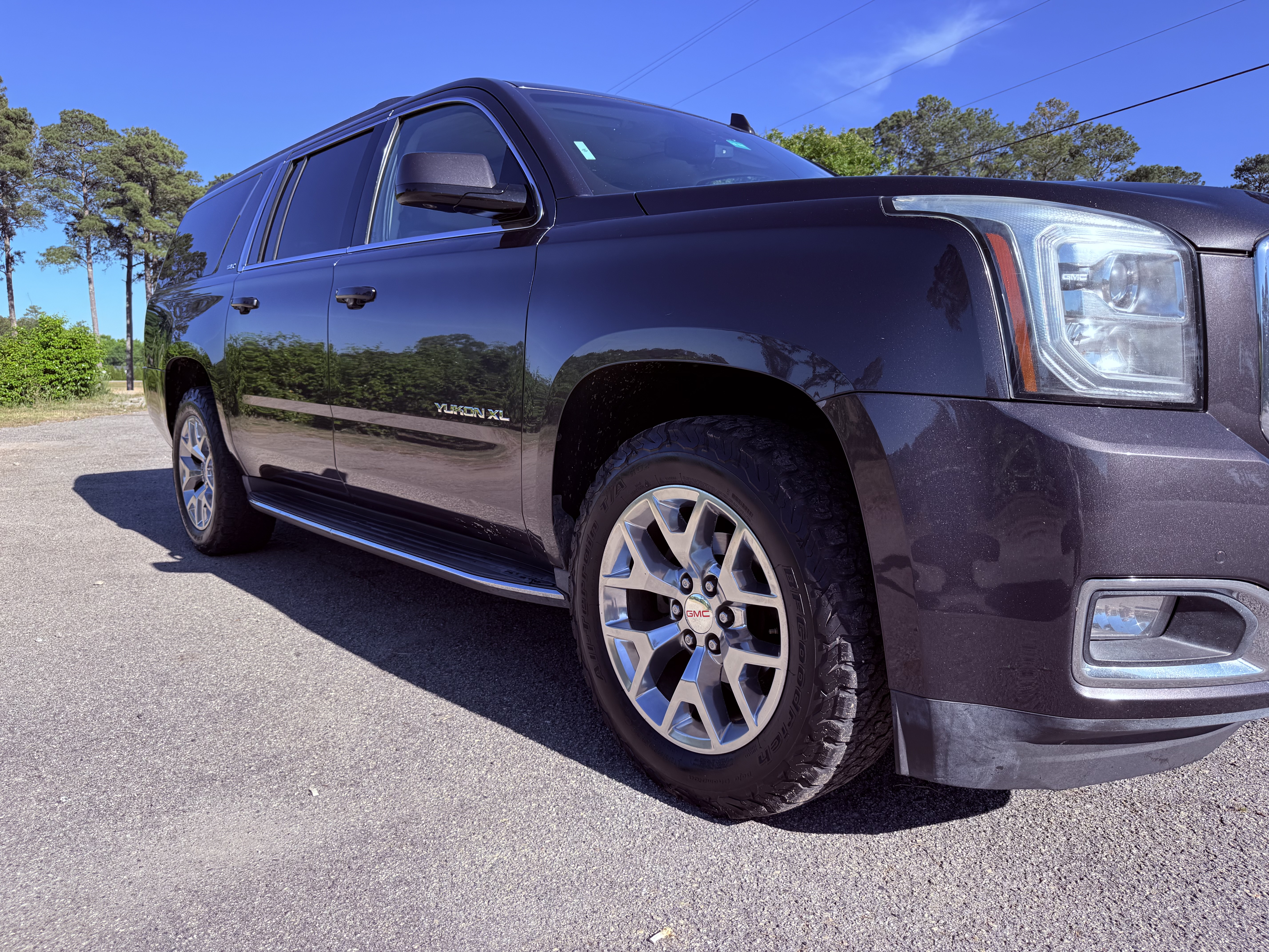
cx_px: 634
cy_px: 476
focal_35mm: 24
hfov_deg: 71.6
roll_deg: +0.5
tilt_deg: -6.1
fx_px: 880
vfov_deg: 56.8
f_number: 1.78
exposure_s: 1/2053
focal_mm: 6.76
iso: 80
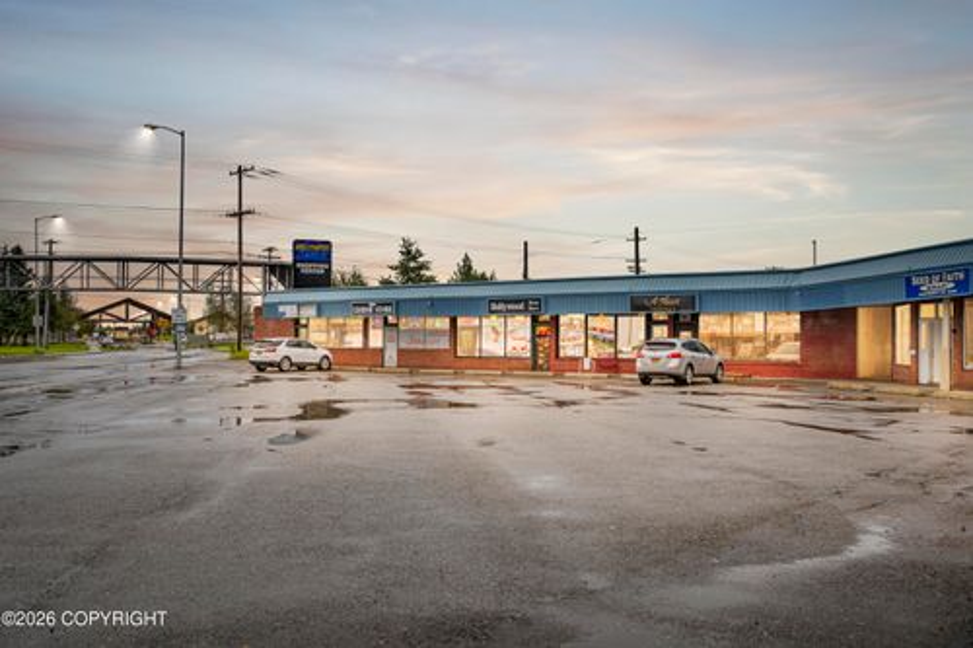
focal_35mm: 35
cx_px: 486
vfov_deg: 37.8
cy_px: 324
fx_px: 946
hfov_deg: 54.5
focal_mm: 35
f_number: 8
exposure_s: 1/80
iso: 100
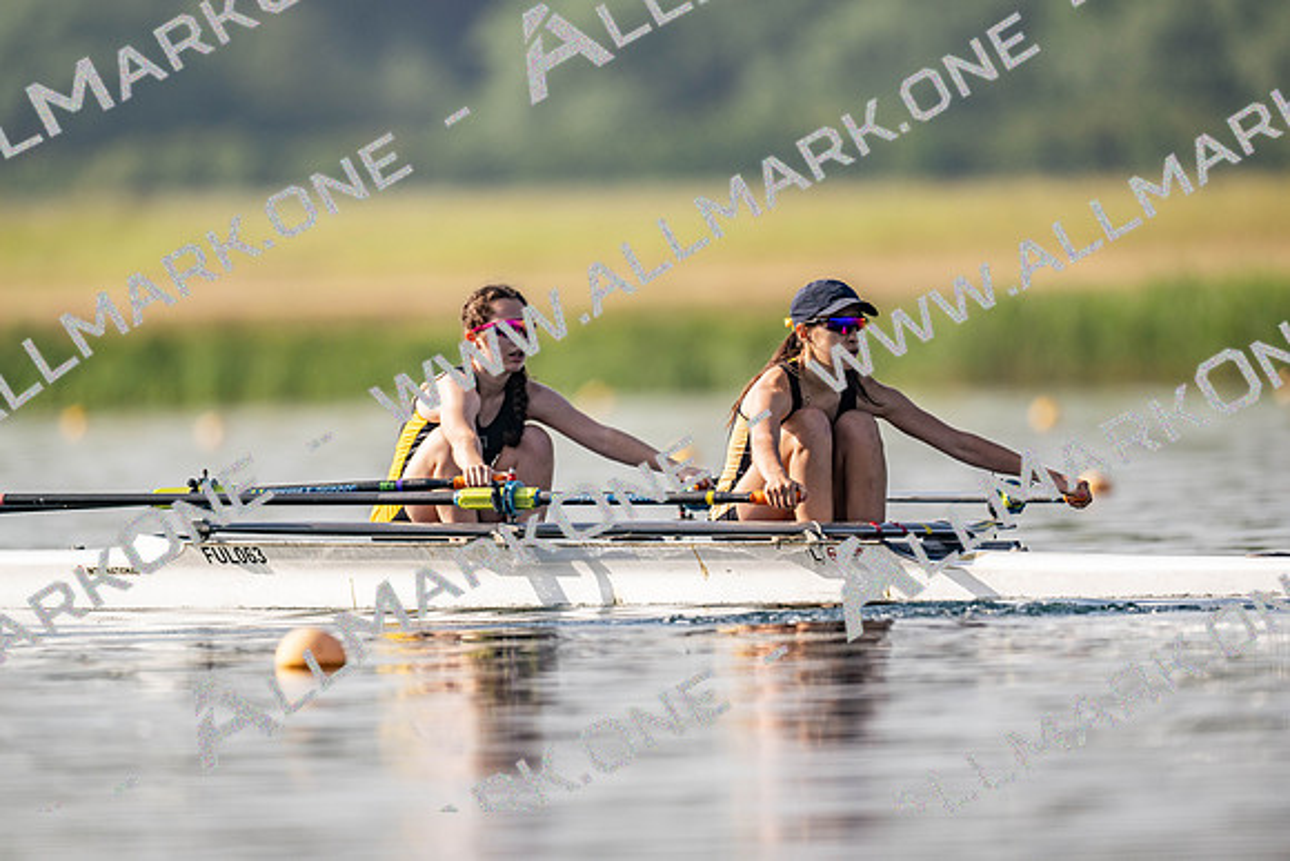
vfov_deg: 2.3
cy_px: 430
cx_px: 645
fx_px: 21504
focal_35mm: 600
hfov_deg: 3.4
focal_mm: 600
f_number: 4
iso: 160
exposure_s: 1/2500
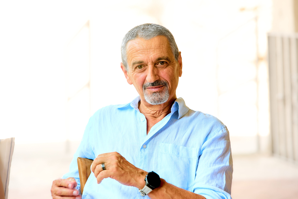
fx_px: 1656
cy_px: 100
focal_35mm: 200
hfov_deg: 10.3
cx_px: 149
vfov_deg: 6.9
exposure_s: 1/100
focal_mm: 200
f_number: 6.3
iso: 640
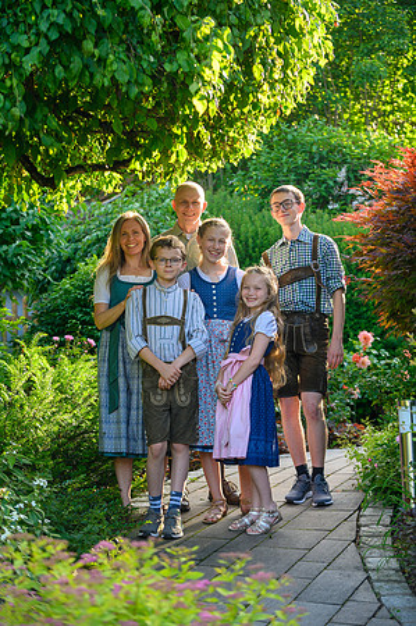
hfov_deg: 16.6
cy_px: 313
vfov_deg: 24.8
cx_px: 208
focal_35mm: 82
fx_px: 1425
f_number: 4.5
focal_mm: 82
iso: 400
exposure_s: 1/320
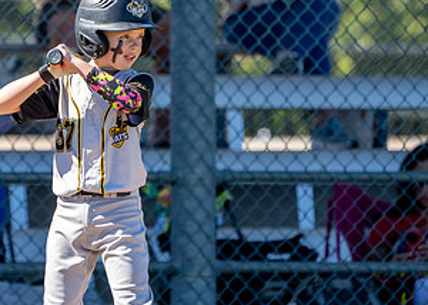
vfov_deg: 1.6
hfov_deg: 2.2
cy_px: 140
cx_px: 111
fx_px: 11215
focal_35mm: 923
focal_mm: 400
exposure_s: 1/2500
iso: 800
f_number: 5.6
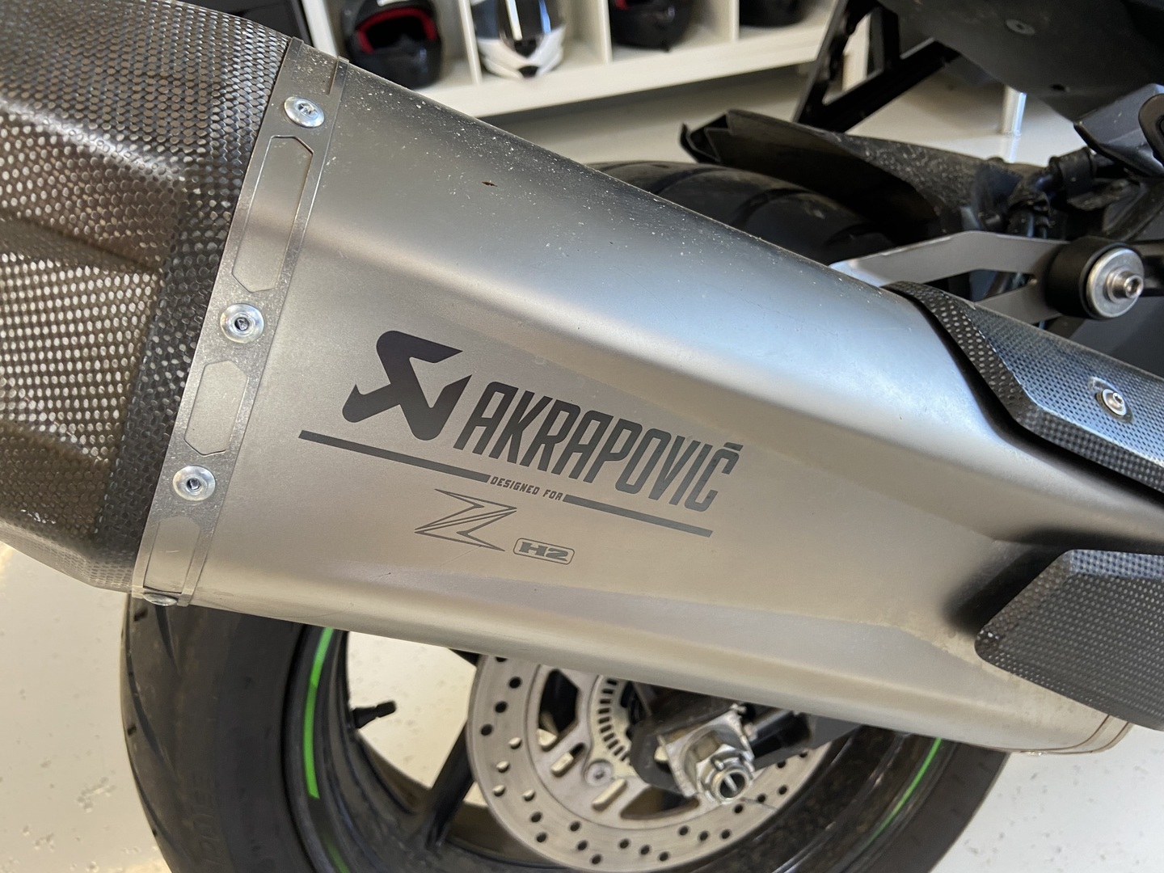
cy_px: 436
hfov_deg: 67.3
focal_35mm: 26
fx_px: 874
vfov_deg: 53.1
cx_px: 582
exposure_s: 1/50
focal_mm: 4.25
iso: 80
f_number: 1.8
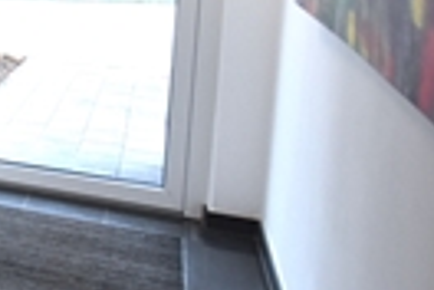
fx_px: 844
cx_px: -482
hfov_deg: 17.6
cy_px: -20
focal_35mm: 70
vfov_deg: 18.8
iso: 800
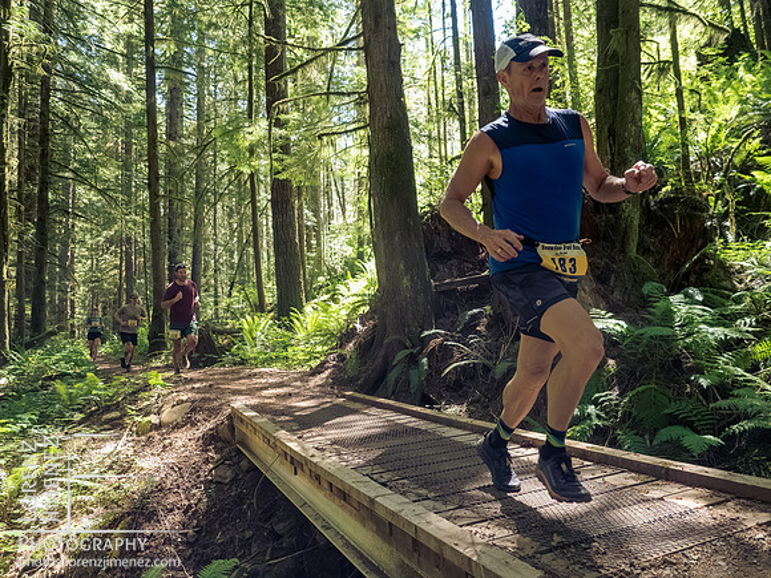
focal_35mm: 25
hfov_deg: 69.2
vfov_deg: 54.7
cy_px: 289
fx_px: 559
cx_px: 386
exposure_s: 1/1000
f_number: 2.8
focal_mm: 12
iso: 3200
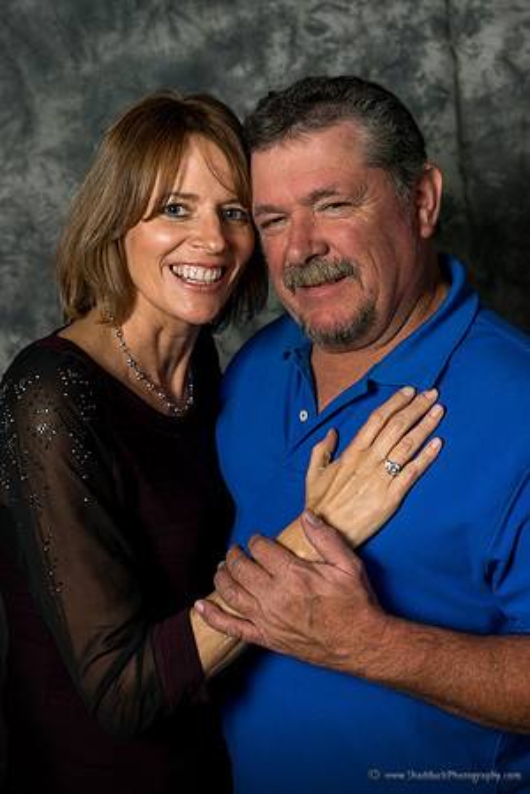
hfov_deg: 27.0
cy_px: 397
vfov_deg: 39.6
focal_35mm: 50
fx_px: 1104
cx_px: 265
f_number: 5.6
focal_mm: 50
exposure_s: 1/160
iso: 160
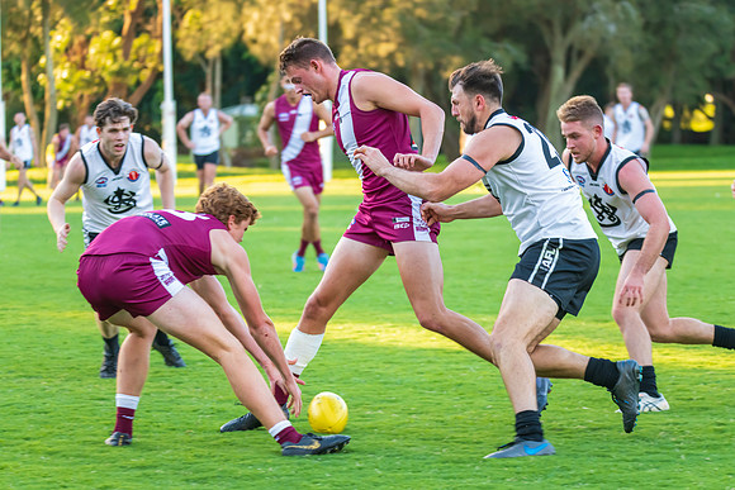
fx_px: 3221
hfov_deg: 13.0
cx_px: 368
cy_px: 245
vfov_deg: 8.7
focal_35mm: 158
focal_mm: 150
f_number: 5.6
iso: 1600
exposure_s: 1/320
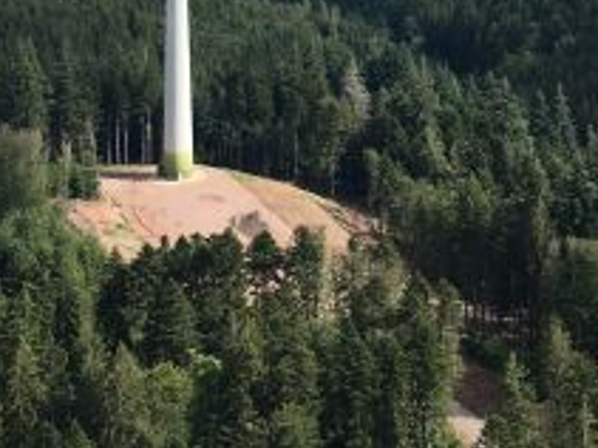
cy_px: -303
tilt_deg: -1.6
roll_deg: -0.1
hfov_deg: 17.8
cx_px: 417
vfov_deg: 12.5
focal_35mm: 110
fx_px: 1899
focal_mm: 4.15
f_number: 2.2
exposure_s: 1/1832
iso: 25
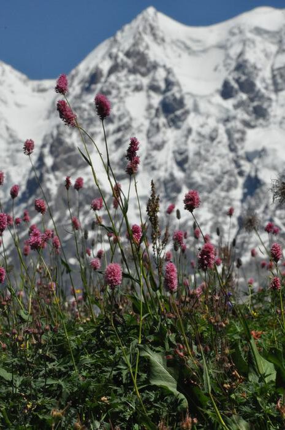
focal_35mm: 300
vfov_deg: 6.9
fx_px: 3571
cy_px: 215
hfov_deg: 4.6
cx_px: 142
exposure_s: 1/640
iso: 1250
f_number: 32
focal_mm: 200
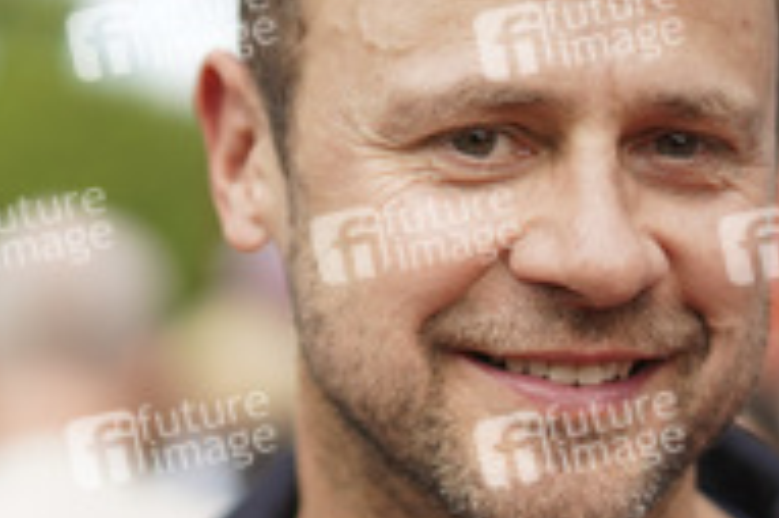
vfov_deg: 11.6
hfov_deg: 17.3
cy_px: 339
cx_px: 471
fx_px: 2551
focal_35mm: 118
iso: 320
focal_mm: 50
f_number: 1.6
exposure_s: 1/4000
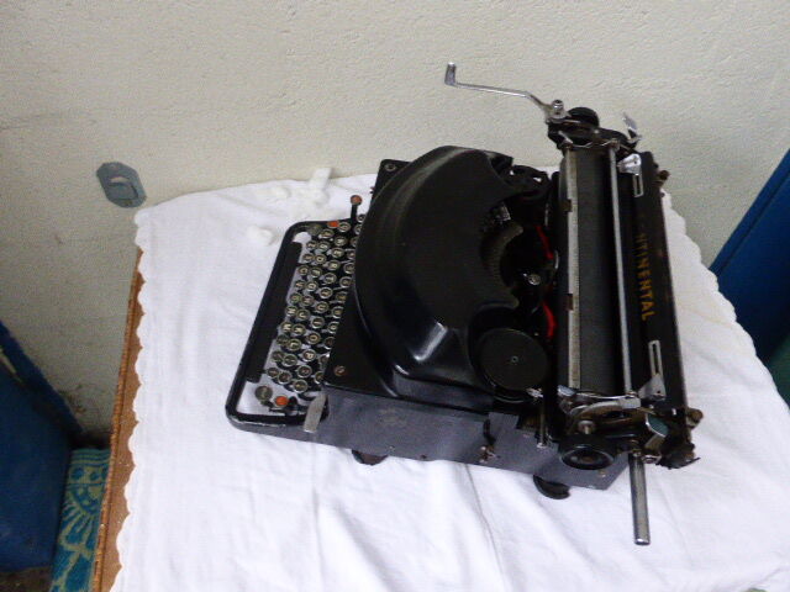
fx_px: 639
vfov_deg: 49.7
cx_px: 395
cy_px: 296
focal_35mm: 28
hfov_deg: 63.4
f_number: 3.4
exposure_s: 1/15
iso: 800
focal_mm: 4.8
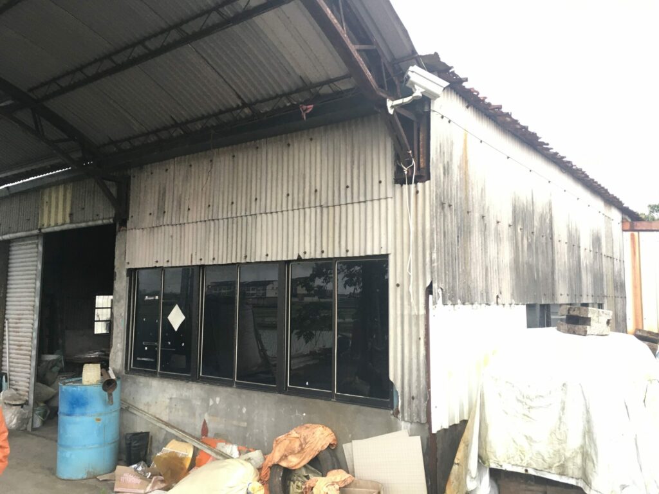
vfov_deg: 48.2
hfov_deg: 61.7
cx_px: 330
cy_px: 247
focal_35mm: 29
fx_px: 552
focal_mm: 4.15
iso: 40
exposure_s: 1/30
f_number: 2.2
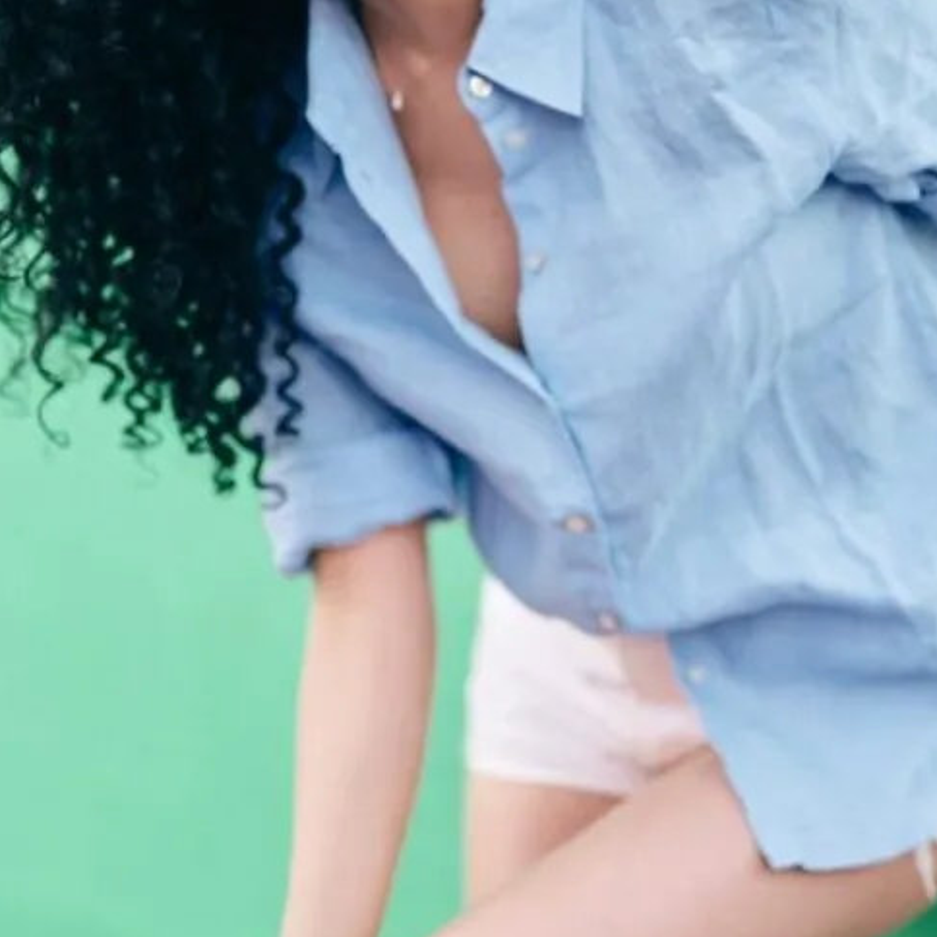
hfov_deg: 19.3
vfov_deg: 19.2
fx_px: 2756
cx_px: 473
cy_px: 323
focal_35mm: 90
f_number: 1.2
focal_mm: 50
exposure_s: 1/1600
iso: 250
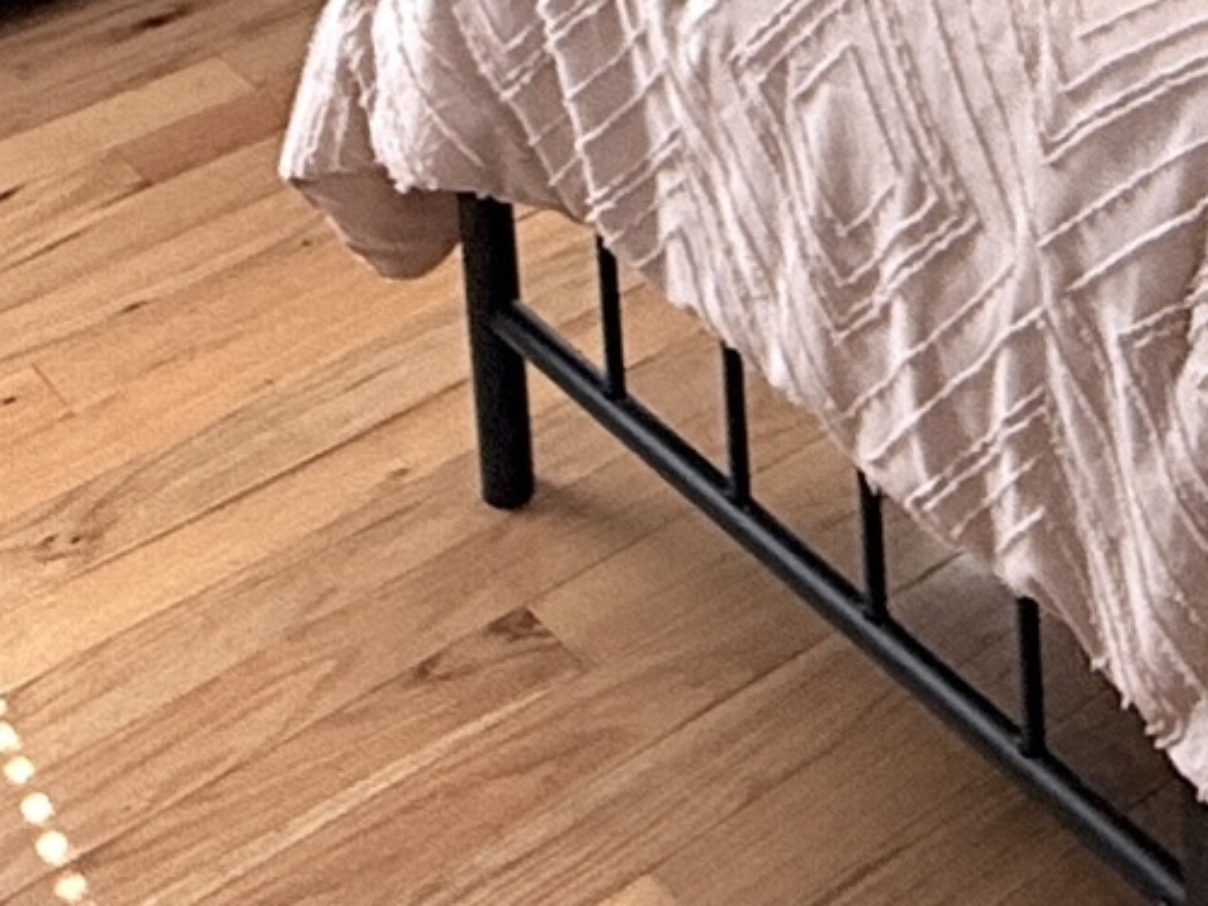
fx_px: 3001
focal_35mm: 86
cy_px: -1099
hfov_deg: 22.2
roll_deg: +2.2
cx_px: 1087
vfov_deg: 13.6
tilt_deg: -8.0
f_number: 2.2
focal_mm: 2.22
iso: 64
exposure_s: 1/141
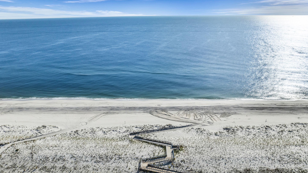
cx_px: 153
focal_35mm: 27
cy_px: 112
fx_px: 221
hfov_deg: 69.9
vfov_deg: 42.4
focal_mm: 12.29
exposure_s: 1/1600
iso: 340
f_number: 2.8
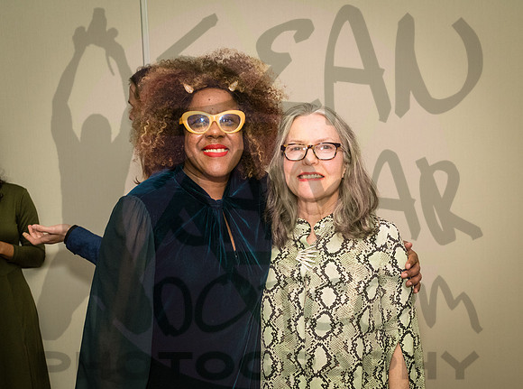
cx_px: 279
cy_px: 225
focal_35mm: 43
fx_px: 655
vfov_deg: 33.0
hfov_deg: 43.5
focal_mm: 35
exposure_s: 1/200
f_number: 4
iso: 3200
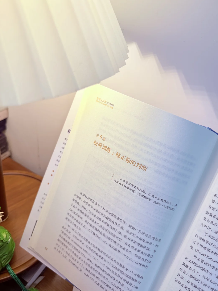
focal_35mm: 25
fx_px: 210
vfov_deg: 69.4
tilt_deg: -37.4
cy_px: 144
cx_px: 113
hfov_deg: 54.9
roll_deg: -11.1
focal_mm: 6.76
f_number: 1.78
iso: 160
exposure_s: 1/100
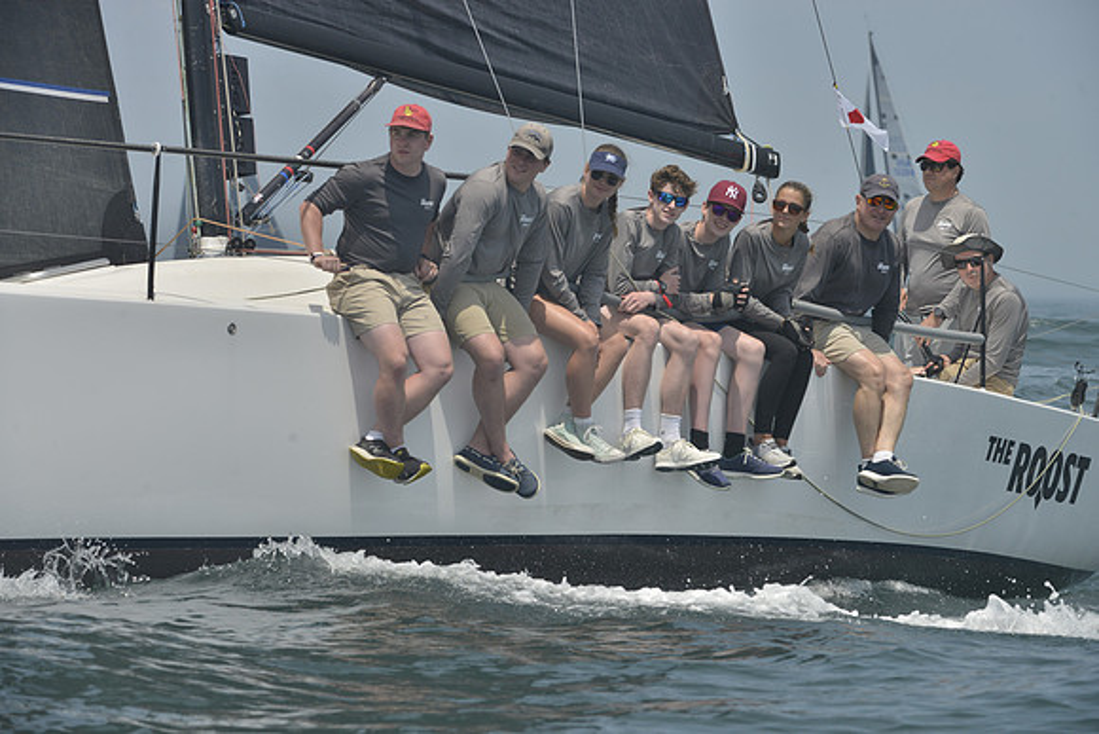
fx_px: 6107
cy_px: 367
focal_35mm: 200
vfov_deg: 6.9
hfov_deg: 10.3
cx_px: 550
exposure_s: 1/1000
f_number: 9
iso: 280
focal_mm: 200
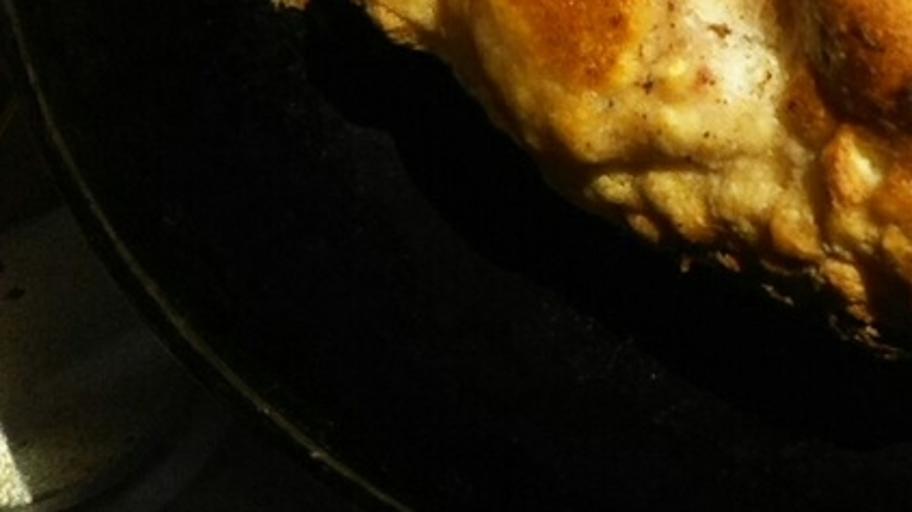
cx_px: 1180
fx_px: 2248
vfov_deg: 11.9
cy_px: -449
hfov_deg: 20.9
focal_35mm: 93
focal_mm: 4
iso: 25
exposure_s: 1/1118
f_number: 2.2
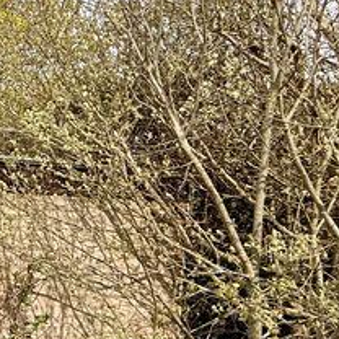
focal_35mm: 61
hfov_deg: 18.1
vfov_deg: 27.2
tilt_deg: -2.2
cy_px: 302
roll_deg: -0.8
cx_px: -352
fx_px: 676
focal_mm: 2.22
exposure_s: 1/1901
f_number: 2.2
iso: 50
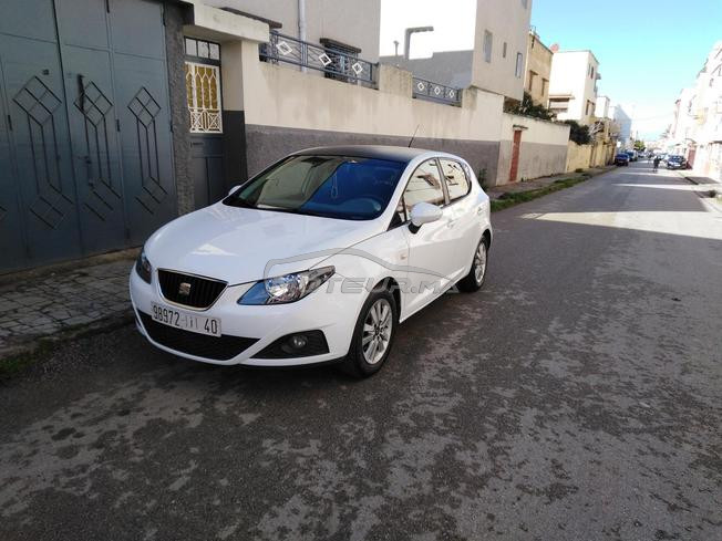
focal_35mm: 25
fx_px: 521
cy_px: 270
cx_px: 361
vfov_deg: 54.9
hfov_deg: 69.4
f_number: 2.2
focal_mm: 3.37
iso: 100
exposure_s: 1/548
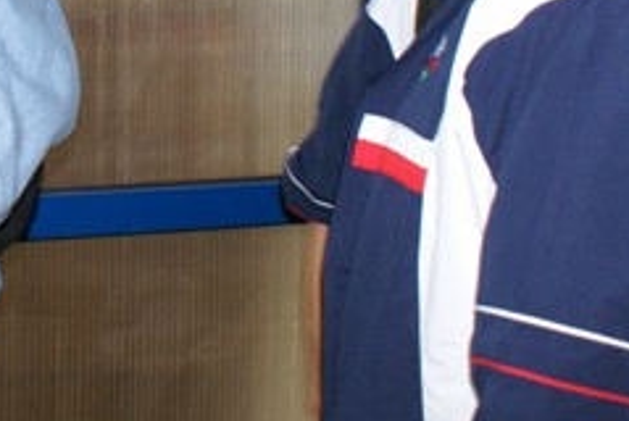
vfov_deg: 15.0
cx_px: -39
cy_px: -92
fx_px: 1539
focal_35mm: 88
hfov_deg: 22.0
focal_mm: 20
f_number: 5.6
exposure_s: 1/30
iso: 800
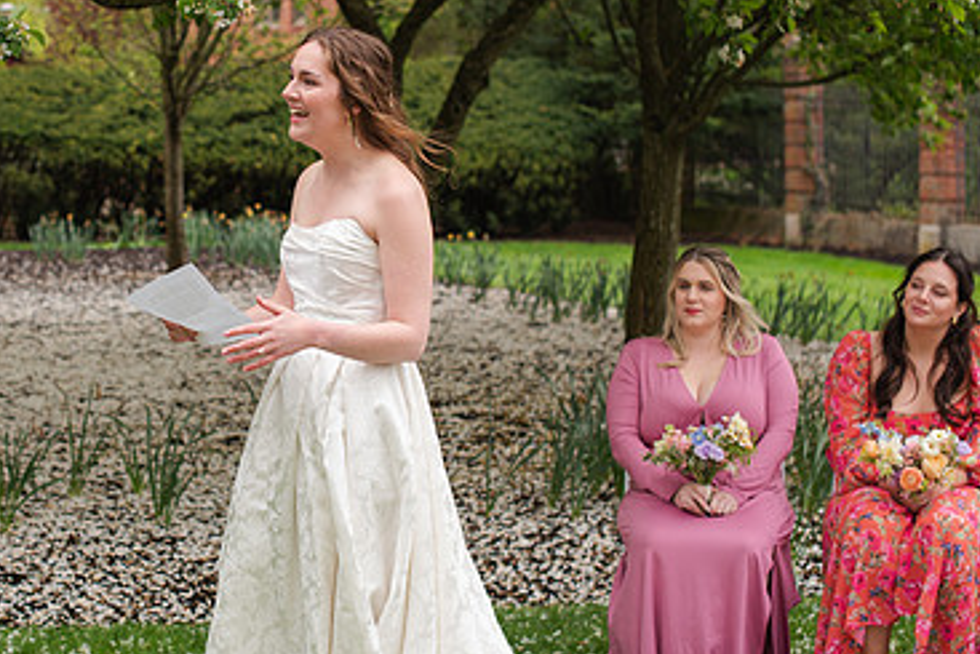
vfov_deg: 16.6
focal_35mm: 82
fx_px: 2233
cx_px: 235
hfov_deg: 24.5
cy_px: 194
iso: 200
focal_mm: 50
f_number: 3.5
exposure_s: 1/640
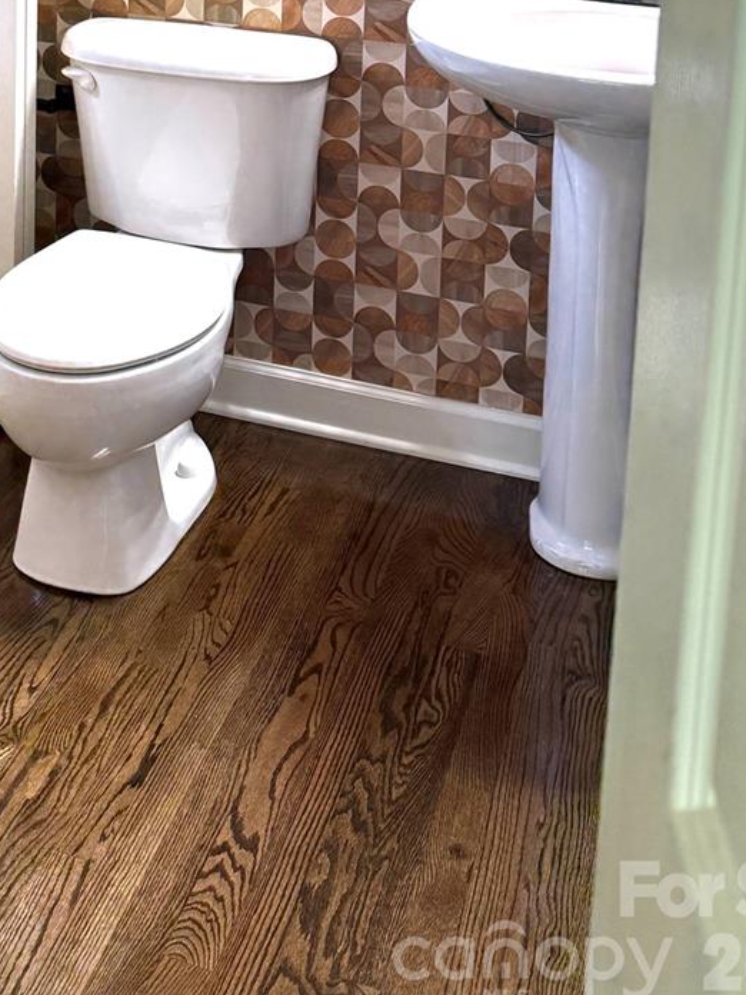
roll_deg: -0.8
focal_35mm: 53
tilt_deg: -10.0
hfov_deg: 26.5
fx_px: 1523
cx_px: 53
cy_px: -79
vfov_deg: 32.2
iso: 200
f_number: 1.78
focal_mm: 6.76
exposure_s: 1/138
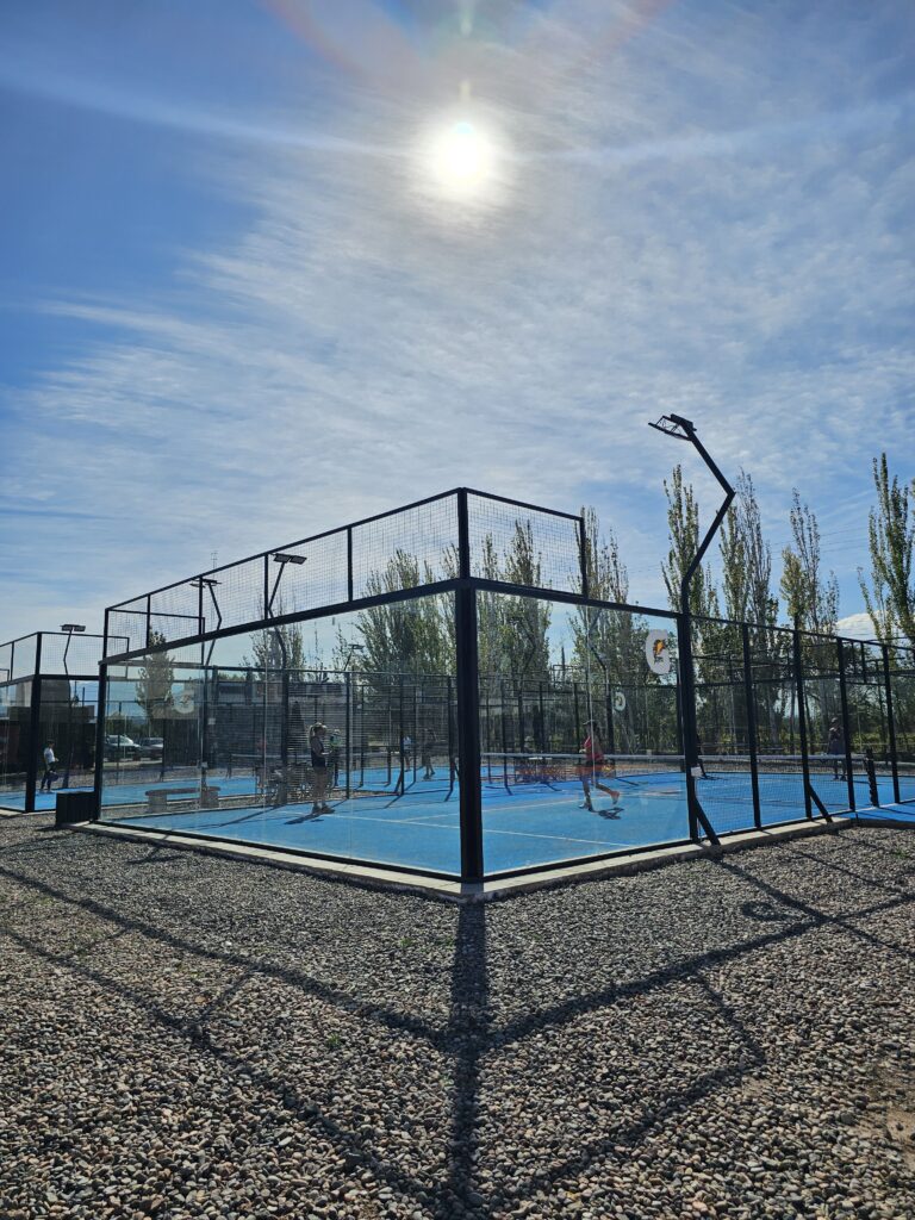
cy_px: 610
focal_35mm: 23
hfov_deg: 58.9
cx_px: 458
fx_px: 811
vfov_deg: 73.9
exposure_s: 1/2192
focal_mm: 6.3
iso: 10
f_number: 1.7
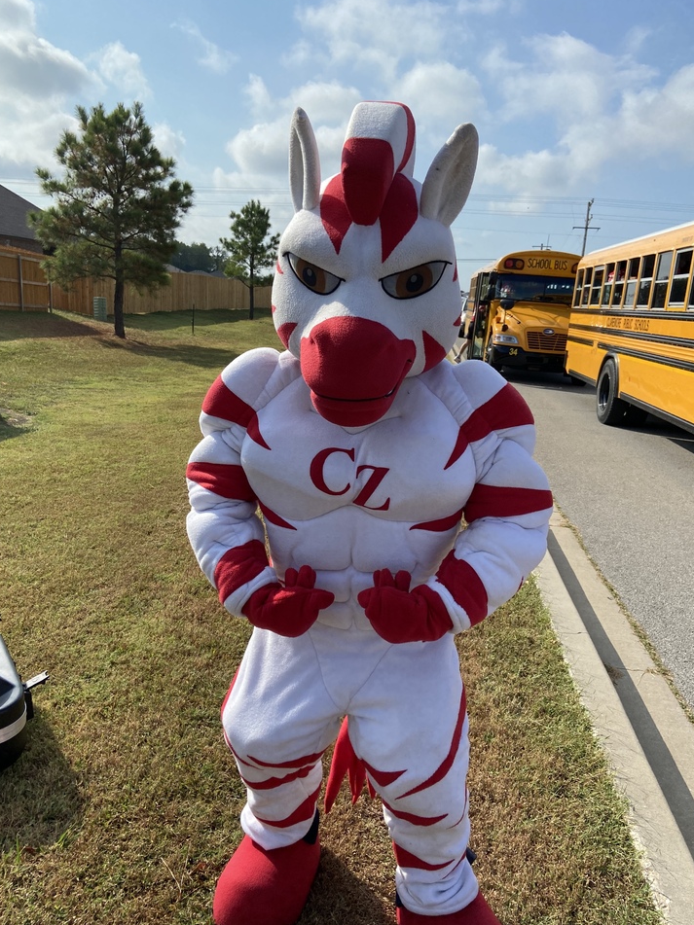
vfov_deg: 63.4
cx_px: 344
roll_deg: -2.5
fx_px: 749
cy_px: 468
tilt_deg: -13.5
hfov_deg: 49.7
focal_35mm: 28
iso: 32
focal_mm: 4.25
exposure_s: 1/3846
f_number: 1.8
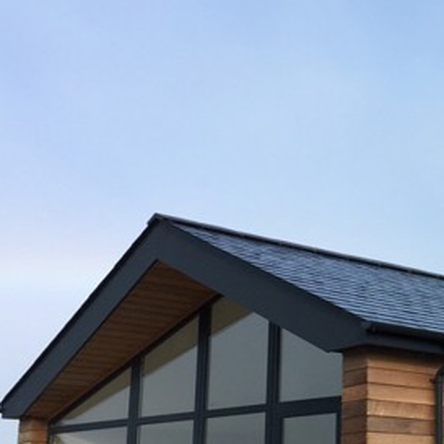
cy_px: 294
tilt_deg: +13.0
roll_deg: +1.1
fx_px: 1088
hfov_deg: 21.3
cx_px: 540
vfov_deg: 23.0
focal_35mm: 75
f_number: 2.2
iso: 25
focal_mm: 4.15
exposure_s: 1/986
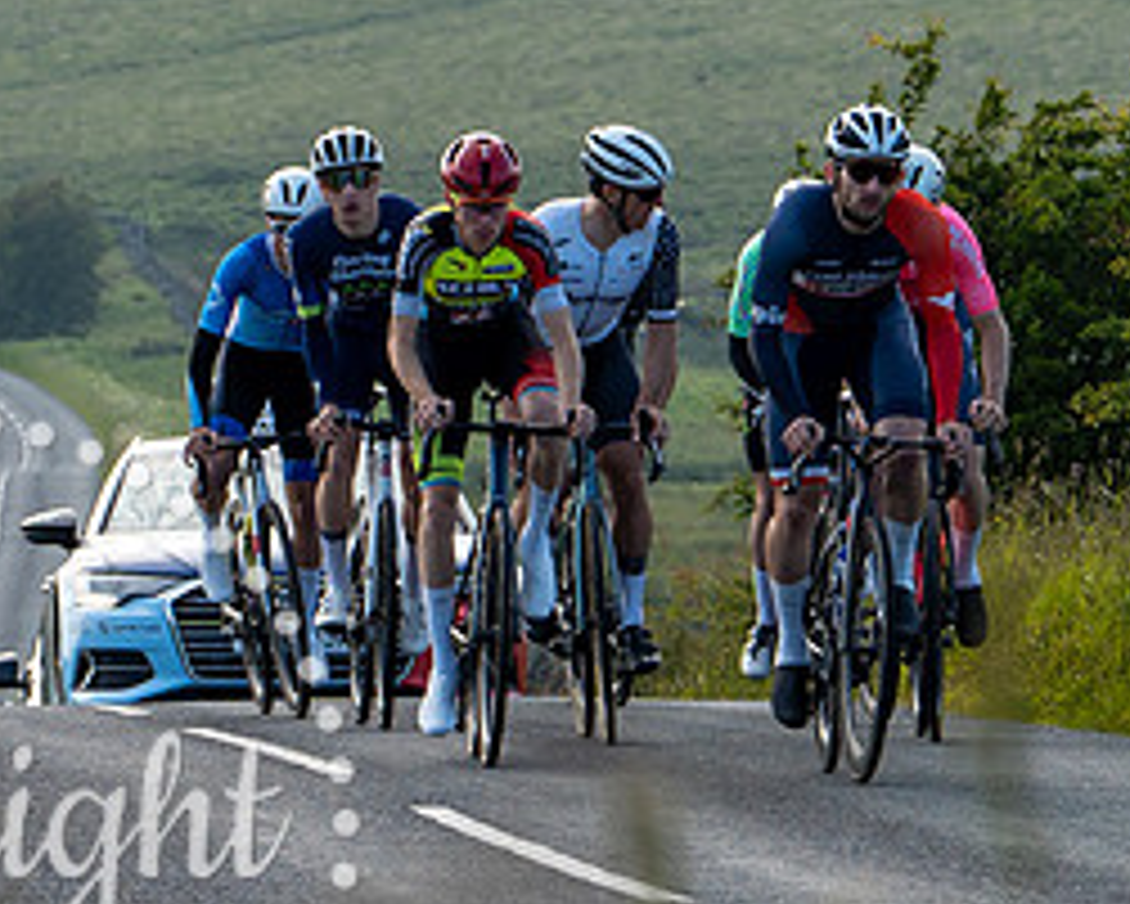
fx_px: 14989
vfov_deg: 3.5
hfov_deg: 4.3
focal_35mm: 448
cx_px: 1009
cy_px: 347
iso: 200
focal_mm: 111
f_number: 6.3
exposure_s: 1/320
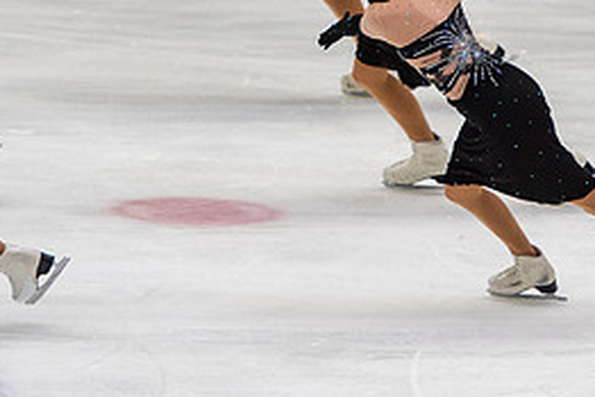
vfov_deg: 2.6
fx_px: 8781
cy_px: 6
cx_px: 407
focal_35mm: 531
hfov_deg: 3.9
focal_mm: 160
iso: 1000
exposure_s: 1/500
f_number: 4
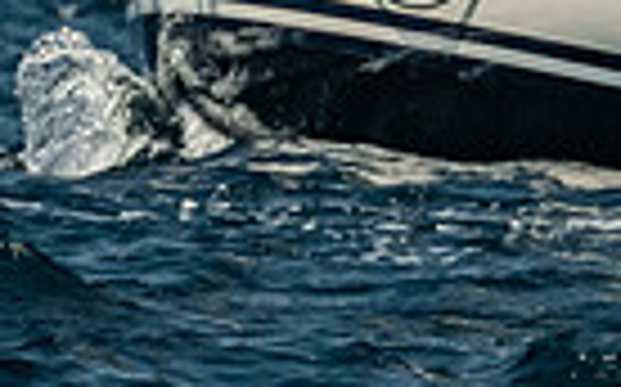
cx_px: 487
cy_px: -405
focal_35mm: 1919
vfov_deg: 0.7
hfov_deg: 1.1
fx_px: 32451
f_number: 6.3
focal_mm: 200
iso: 320
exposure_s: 1/2000
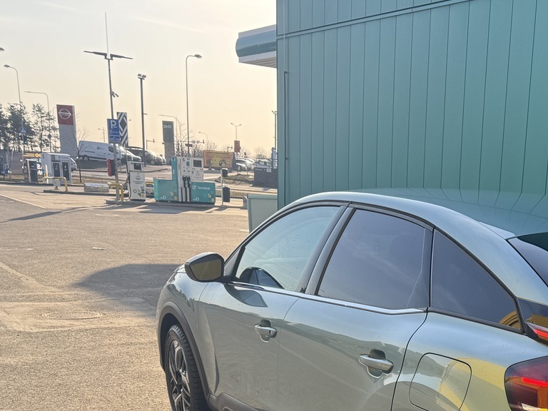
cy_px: 424
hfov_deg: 36.1
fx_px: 792
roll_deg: -3.0
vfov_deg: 27.2
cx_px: 482
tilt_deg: -15.9
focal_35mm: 50
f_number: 1.78
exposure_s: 1/1215
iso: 80
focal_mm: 6.76
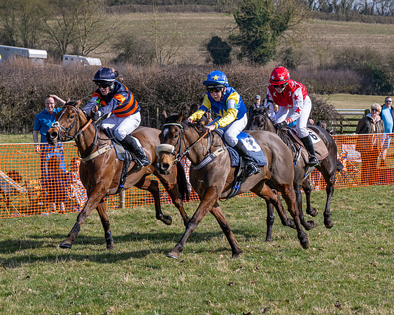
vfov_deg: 8.8
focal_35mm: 175
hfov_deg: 11.0
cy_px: 155
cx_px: 55
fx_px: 2043
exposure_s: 1/1600
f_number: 5
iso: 200
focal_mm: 74
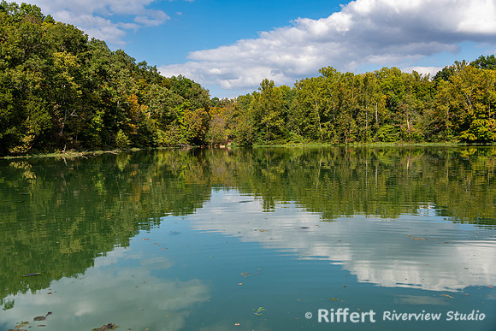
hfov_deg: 54.4
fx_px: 482
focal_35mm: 35
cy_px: 166
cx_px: 248
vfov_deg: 37.9
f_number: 5
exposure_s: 1/200
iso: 64
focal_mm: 35
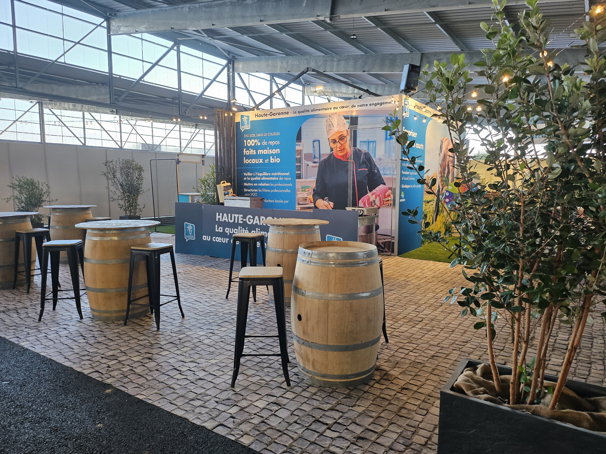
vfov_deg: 56.8
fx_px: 420
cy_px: 227
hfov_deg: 71.6
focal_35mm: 24
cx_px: 303
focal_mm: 5
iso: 160
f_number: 1.8
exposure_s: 1/100
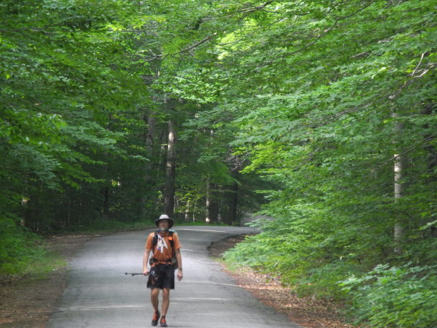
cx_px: 184
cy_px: 180
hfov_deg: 7.6
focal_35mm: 262
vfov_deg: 5.7
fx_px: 3307
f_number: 5.6
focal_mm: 42.6
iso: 400
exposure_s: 1/25
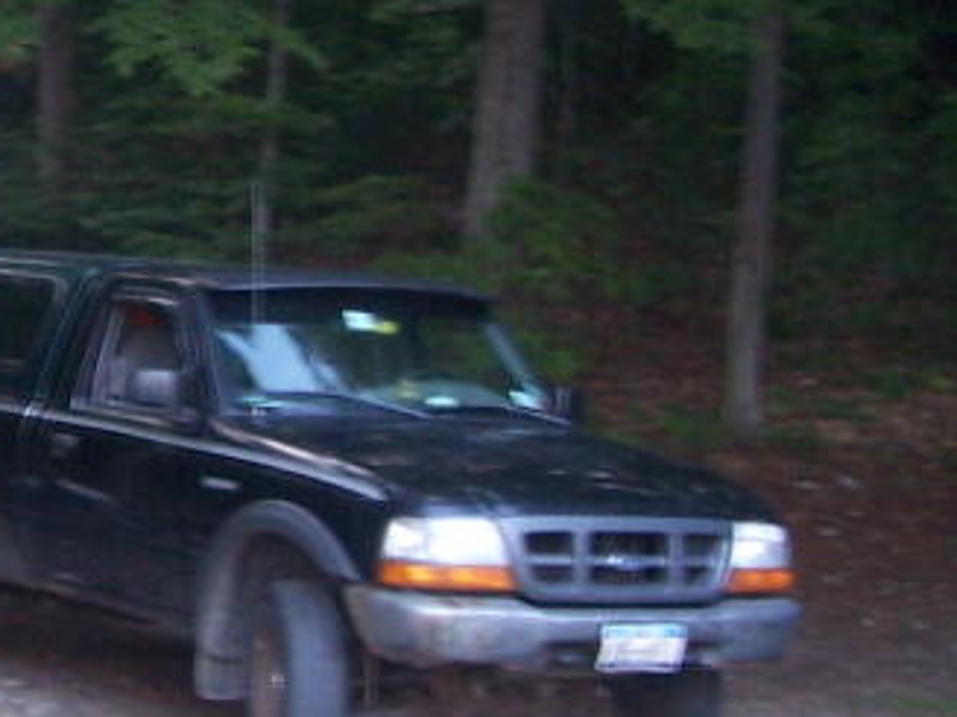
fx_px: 3289
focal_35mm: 119
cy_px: 114
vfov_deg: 12.4
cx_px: -85
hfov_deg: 16.1
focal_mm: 6.3
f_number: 2.8
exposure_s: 1/8
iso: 140
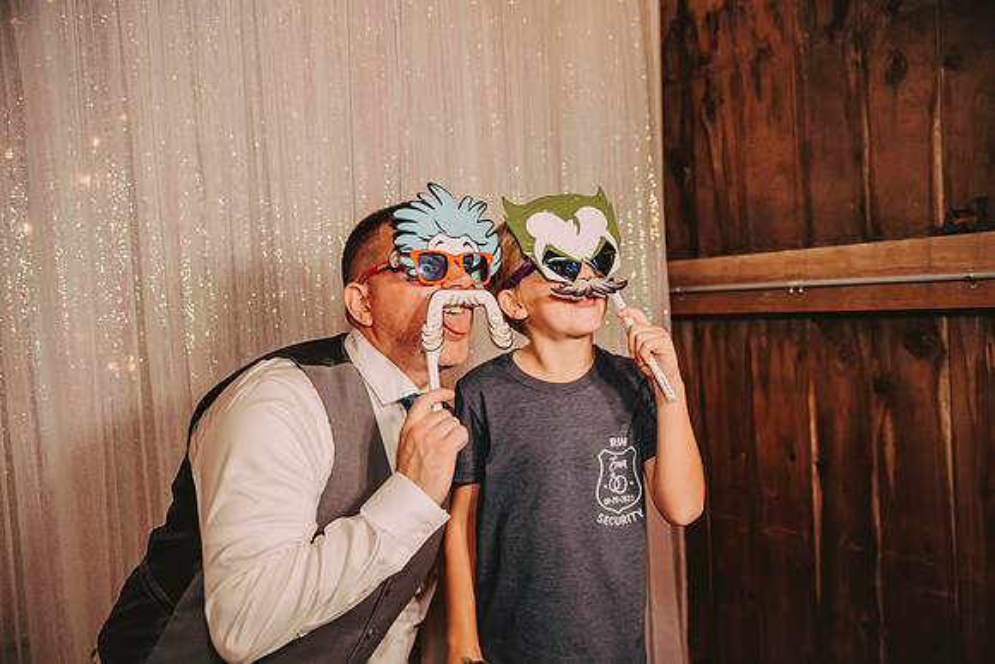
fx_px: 940
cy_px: 332
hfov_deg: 55.8
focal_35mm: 34
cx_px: 498
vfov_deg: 38.9
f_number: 2.8
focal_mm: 34
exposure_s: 1/125
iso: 1250
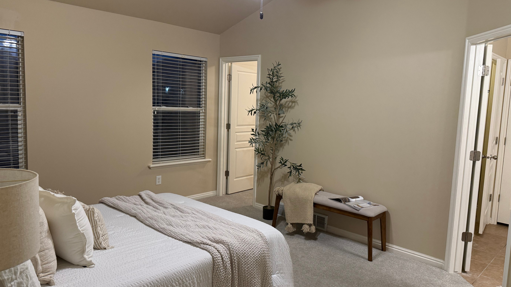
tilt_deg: -5.8
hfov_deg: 69.8
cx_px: 261
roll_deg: -2.1
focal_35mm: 27
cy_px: 140
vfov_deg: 42.9
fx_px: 366
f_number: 1.78
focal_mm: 6.76
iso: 250
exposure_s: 1/60
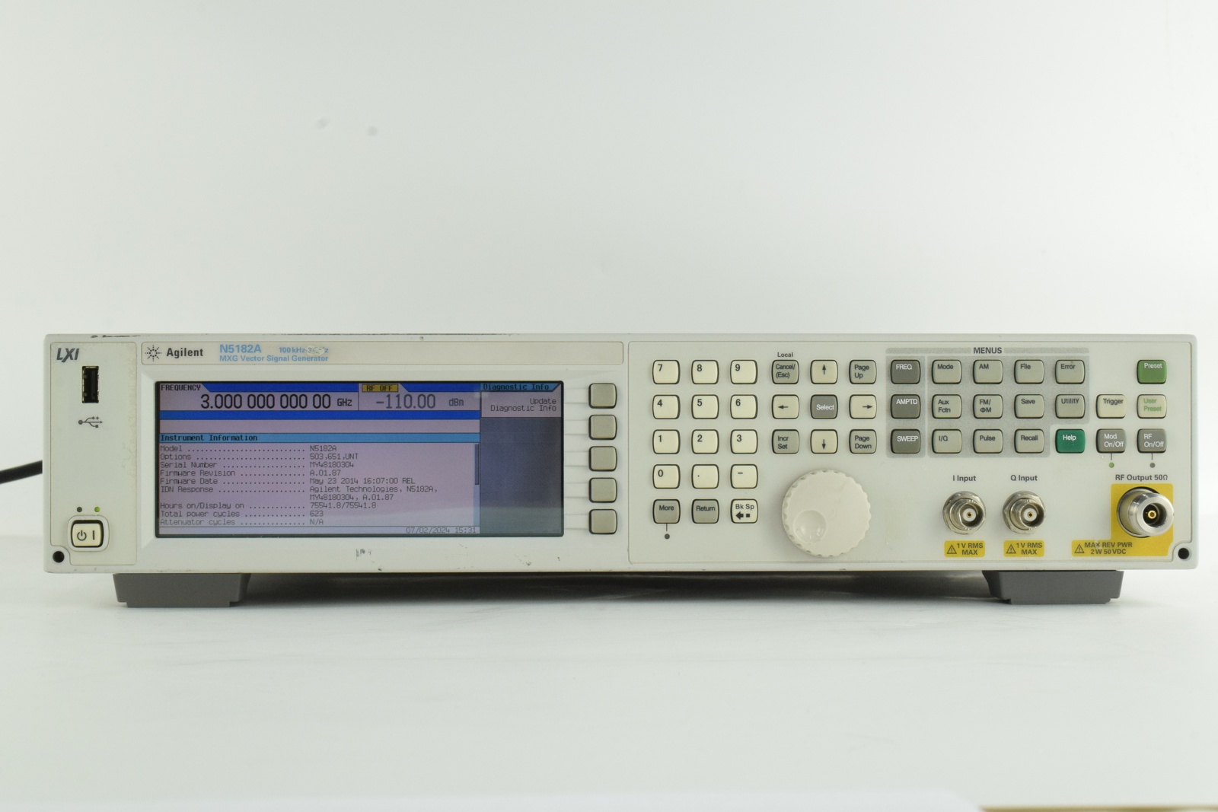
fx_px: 2335
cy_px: 406
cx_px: 609
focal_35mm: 69
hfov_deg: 29.2
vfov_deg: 19.7
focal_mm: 46
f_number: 22
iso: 1600
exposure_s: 1/40
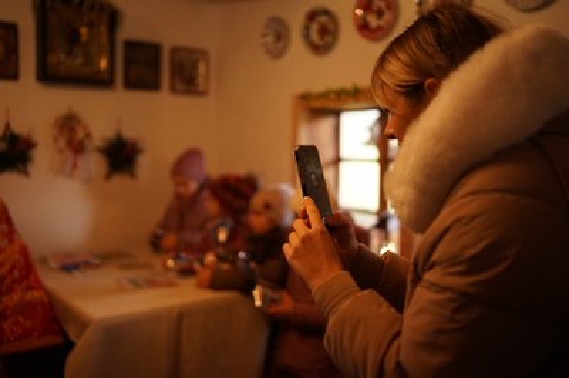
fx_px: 553
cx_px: 284
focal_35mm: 35
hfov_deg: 54.5
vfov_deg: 37.8
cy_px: 189
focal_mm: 35
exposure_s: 1/800
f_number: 1.4
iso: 1600
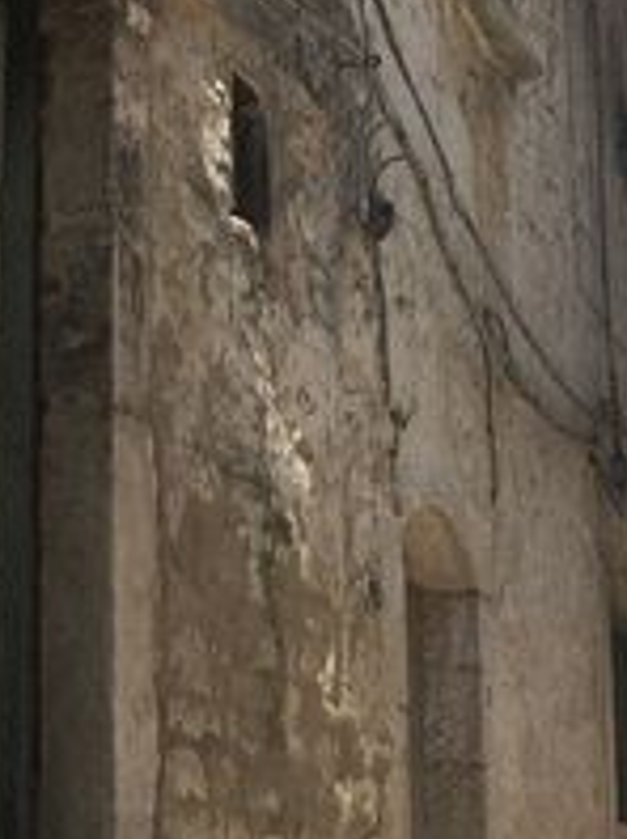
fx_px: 3025
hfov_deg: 11.8
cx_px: 186
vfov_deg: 15.8
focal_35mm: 125
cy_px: 358
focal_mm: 4.15
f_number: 2.2
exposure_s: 1/2283
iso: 32
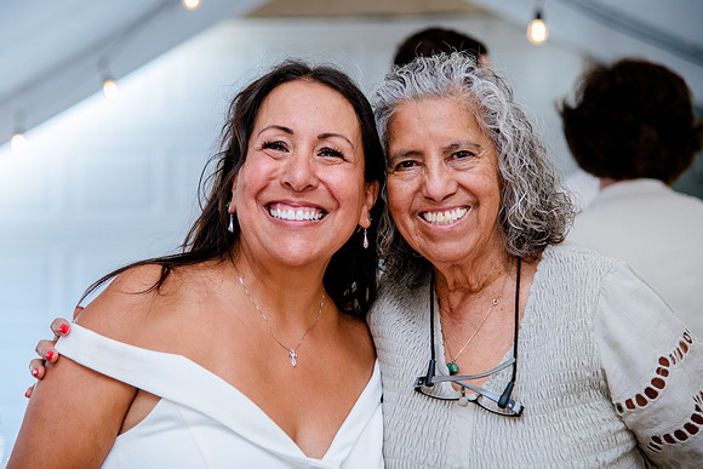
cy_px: 196
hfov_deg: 20.6
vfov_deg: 13.9
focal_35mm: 99
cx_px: 328
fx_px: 1930
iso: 640
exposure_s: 1/320
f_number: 4
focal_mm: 85
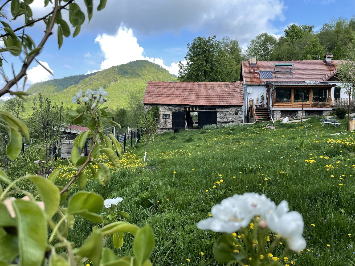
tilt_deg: -5.2
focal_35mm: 26
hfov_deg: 67.3
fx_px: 267
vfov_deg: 53.1
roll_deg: -1.1
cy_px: 133
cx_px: 178
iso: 32
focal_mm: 4.2
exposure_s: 1/1473
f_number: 1.6
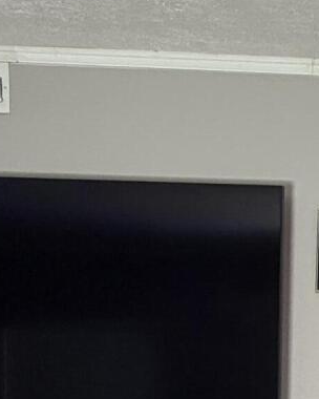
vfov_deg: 25.0
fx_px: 850
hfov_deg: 17.6
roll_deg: -1.8
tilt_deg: -1.4
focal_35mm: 72
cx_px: 555
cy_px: 413
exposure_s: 1/60
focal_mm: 2.22
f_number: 2.2
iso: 200
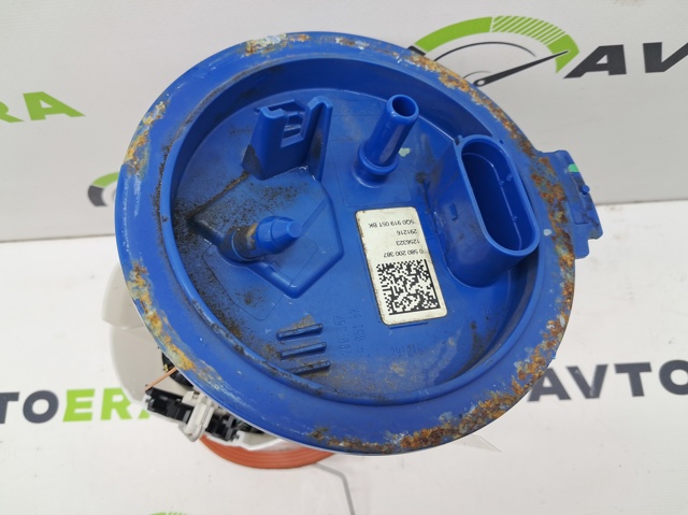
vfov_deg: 51.3
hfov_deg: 65.4
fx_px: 536
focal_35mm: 27
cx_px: 344
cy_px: 258
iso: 50
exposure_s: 1/50
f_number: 1.8
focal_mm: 4
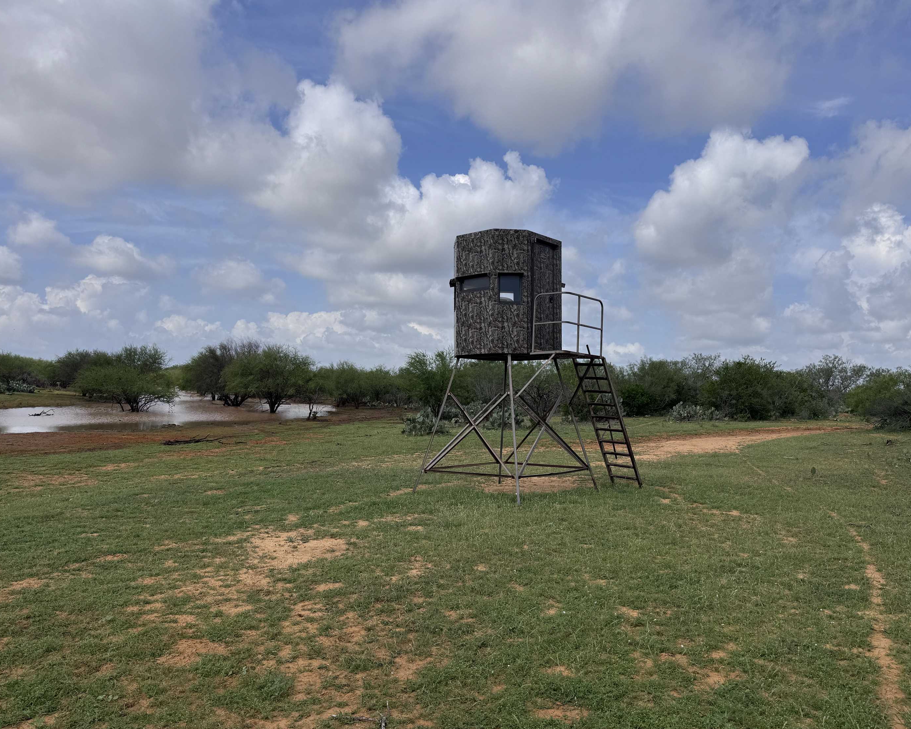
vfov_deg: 54.9
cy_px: 374
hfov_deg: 66.0
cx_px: 481
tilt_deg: +1.0
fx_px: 701
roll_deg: -2.1
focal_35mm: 26
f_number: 1.78
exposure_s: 1/7937
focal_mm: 6.76
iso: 80
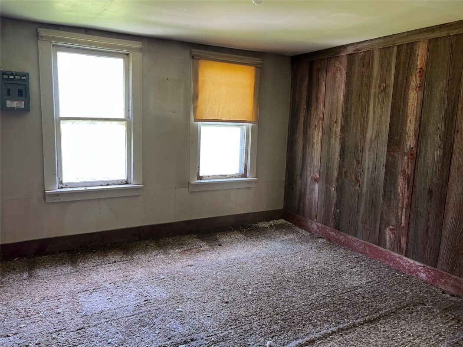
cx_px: 232
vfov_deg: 53.1
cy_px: 174
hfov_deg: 67.3
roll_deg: -1.5
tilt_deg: -9.1
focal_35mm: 26
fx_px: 348
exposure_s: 1/60
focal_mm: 5.7
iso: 160
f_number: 1.5
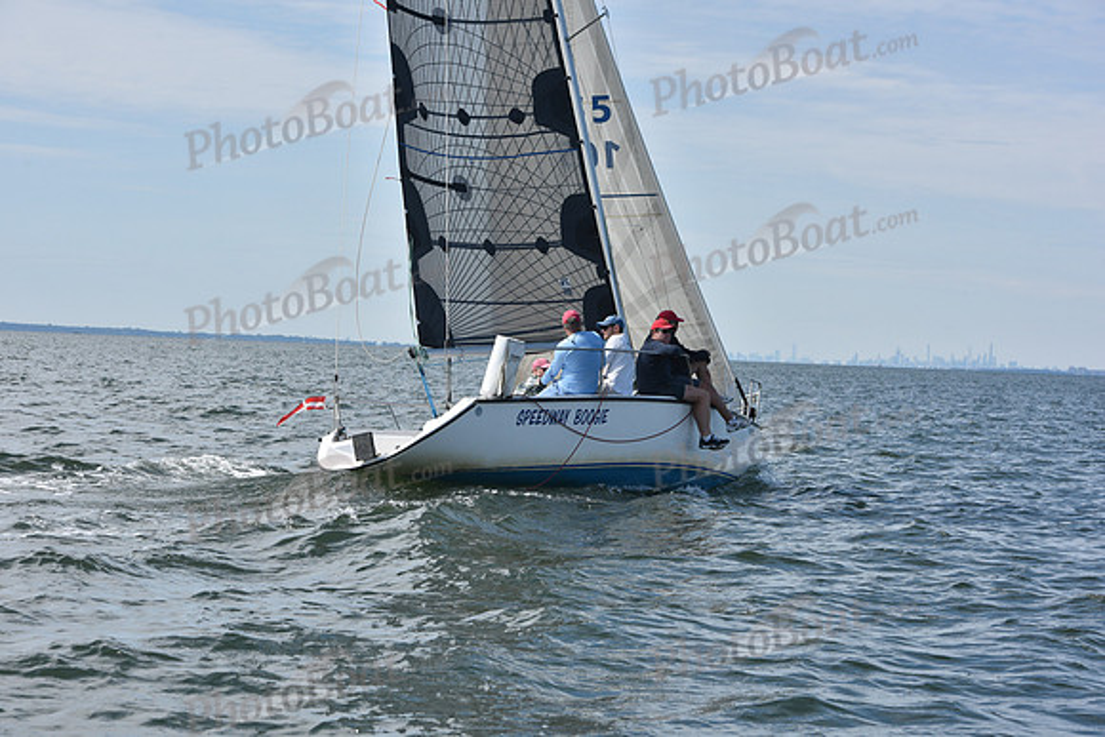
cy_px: 368
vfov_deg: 13.7
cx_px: 552
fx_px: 3070
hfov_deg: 20.4
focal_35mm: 100
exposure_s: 1/1000
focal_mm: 100
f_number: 9
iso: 320
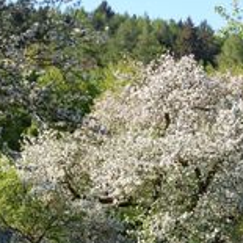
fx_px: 1017
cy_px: 127
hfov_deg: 13.6
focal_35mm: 128
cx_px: 151
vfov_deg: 13.6
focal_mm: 26
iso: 200
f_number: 7.1
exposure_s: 1/200
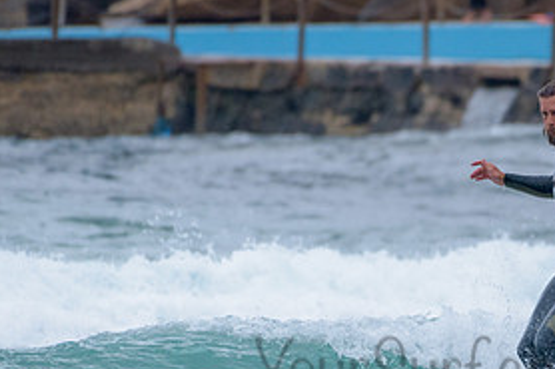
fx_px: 19721
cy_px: 377
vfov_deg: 1.1
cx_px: 562
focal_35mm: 1280
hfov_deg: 1.6
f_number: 5.6
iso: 1250
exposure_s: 1/2000
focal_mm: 500
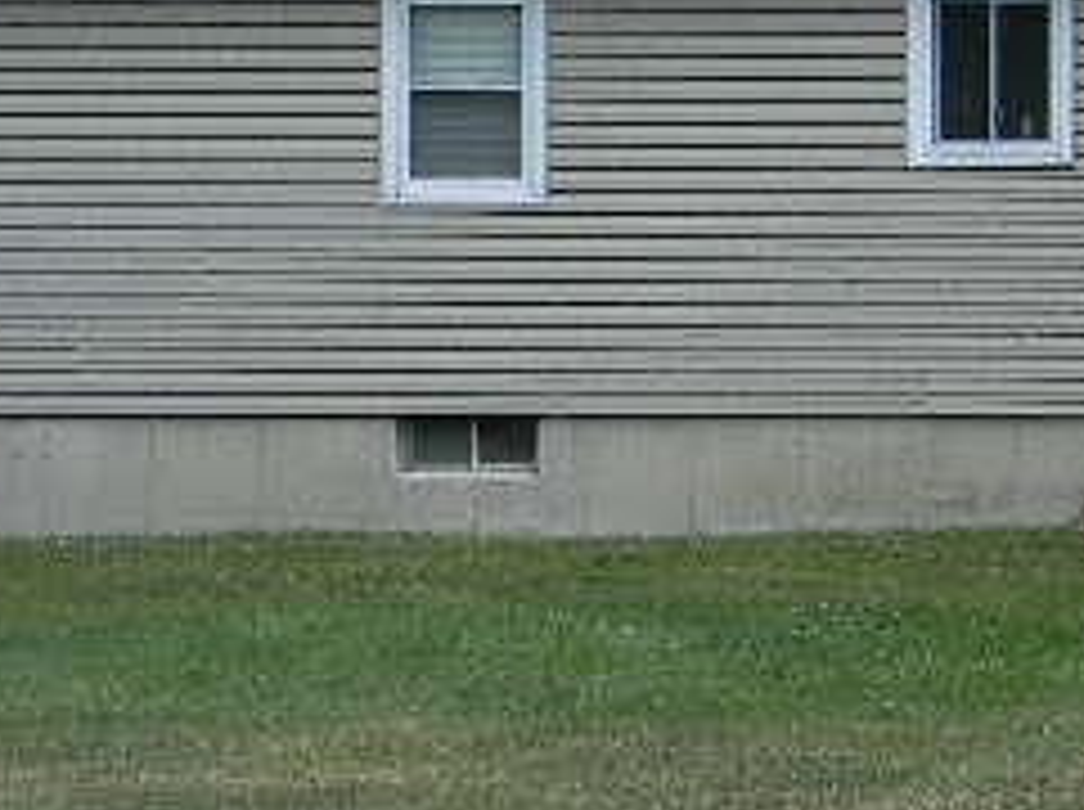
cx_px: 1295
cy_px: 171
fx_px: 3909
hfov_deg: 15.2
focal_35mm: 125
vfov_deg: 11.8
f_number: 3.9
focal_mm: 8.6
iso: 80
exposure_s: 1/504
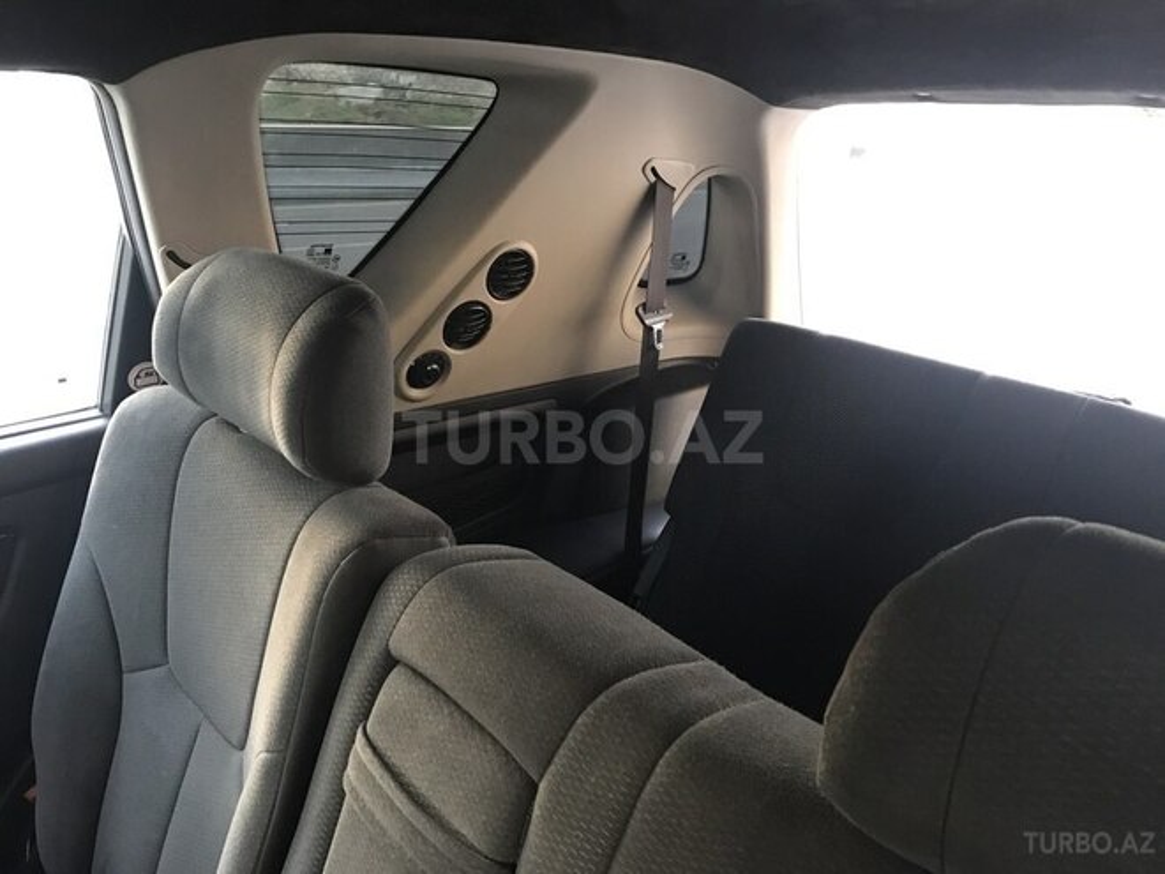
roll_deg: -2.9
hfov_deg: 63.4
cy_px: 437
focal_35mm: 28
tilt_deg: -18.4
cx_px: 582
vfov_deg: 49.7
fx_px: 942
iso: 100
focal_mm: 3.99
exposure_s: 1/11
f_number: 1.8
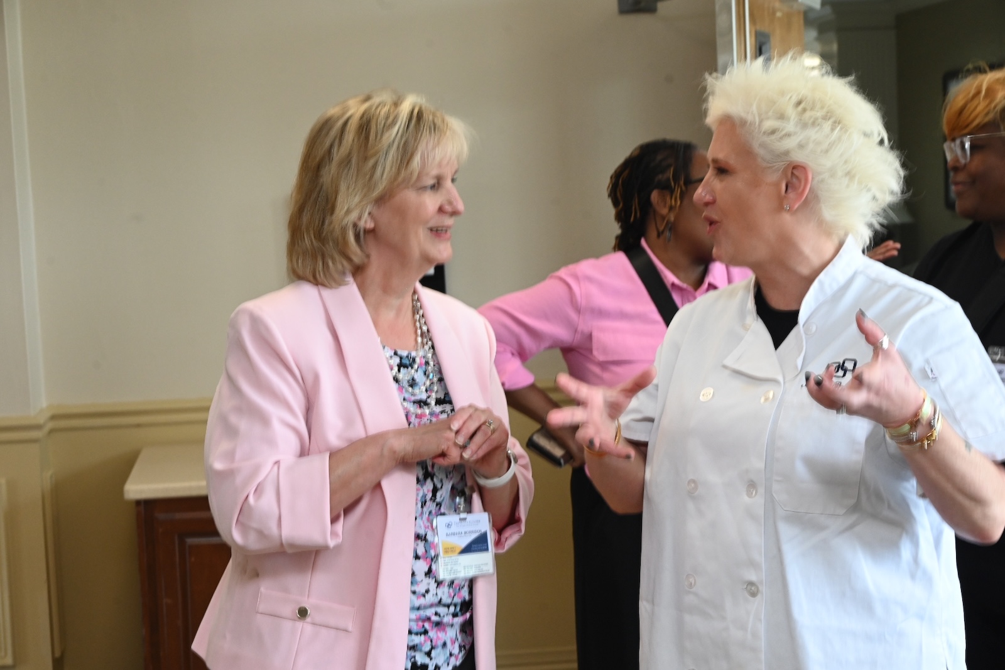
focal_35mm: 59
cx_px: 502
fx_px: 1647
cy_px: 335
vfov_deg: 23.0
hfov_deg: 33.9
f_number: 9
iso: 2500
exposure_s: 1/125
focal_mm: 59
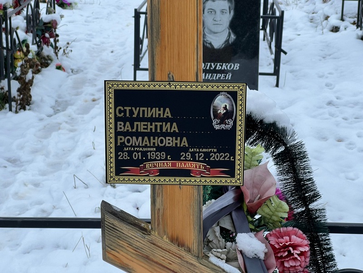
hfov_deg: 25.3
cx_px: 182
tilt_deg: -16.6
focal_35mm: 77
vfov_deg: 19.1
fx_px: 807
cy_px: 136
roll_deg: +0.0
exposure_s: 1/115
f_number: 2.8
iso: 32
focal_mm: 9
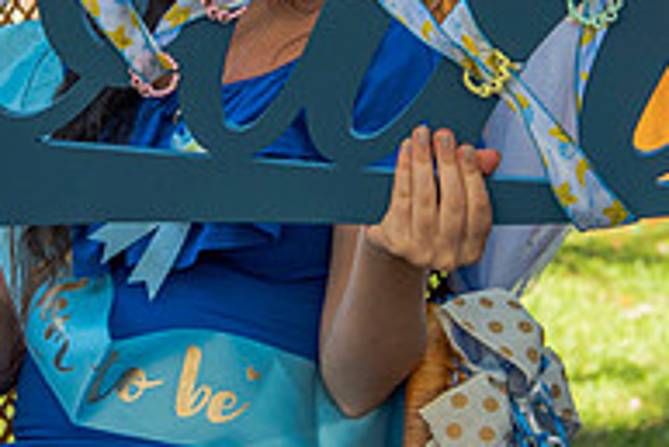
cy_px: 43
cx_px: 205
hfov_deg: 13.6
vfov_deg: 9.1
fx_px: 2790
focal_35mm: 150
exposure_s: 1/160
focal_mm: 50
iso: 125
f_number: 4
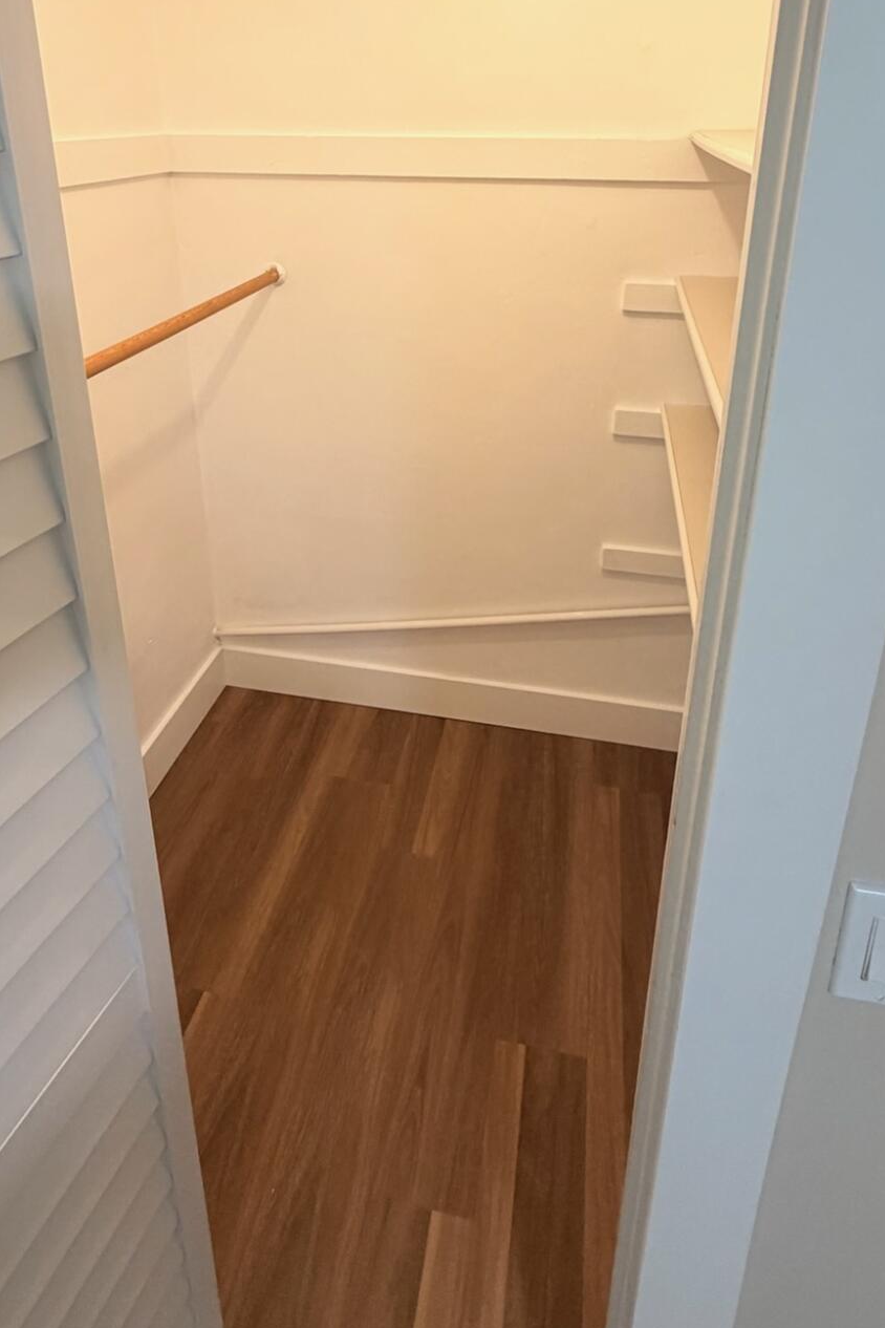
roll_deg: +0.5
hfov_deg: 55.1
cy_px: 419
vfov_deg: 73.2
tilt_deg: -19.6
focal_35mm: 23
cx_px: 416
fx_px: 848
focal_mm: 2.22
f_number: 2.2
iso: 200
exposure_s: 1/60
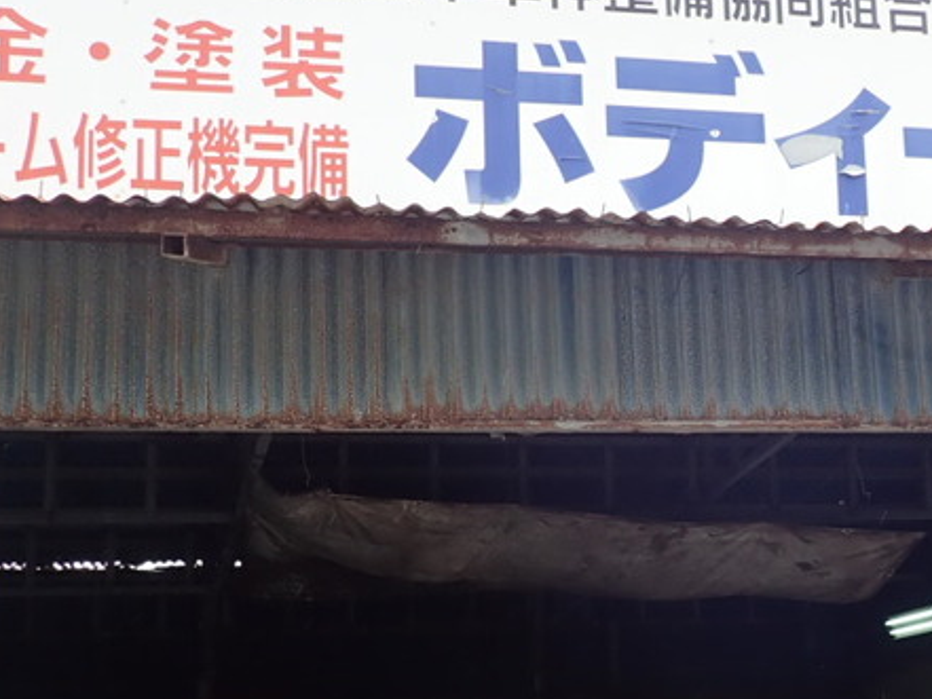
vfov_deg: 25.2
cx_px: 757
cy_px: 443
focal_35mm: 58
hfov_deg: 32.3
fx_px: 1562
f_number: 2.8
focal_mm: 4.5
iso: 100
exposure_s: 1/320
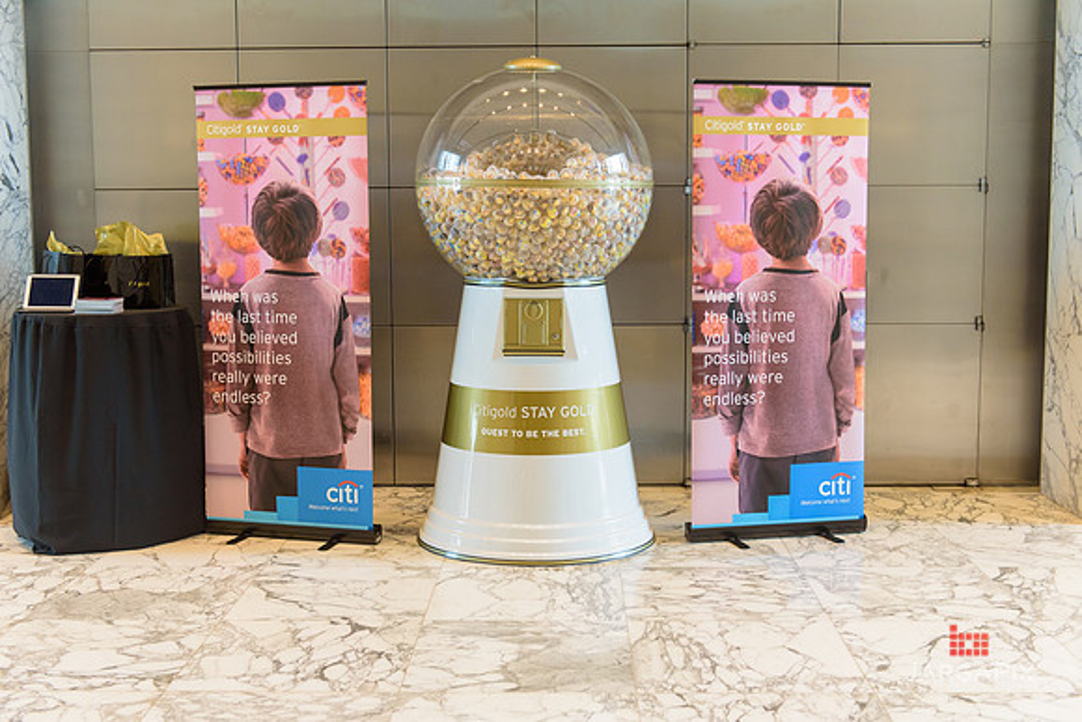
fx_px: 1443
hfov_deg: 41.1
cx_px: 541
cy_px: 361
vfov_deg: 28.1
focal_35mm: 48
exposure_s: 1/125
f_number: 3.2
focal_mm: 48
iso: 1600
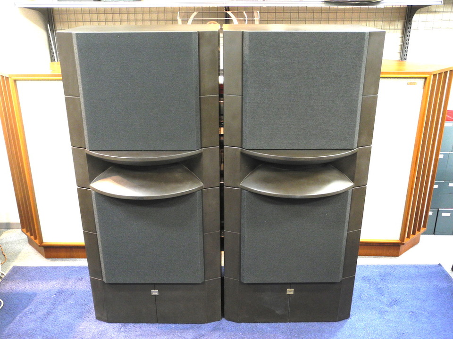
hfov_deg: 52.6
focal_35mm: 35
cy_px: 170
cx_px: 226
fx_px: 458
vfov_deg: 40.7
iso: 400
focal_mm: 7.4
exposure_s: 1/16
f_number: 3.2
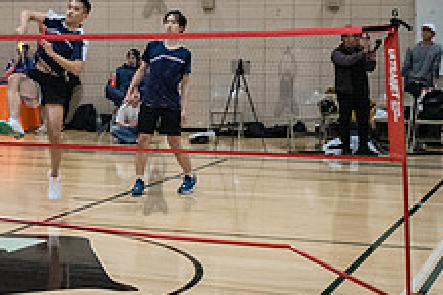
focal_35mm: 102
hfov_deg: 19.3
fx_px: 1254
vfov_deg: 13.4
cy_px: 94
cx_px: -37
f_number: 3.5
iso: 8000
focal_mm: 34
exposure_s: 1/400
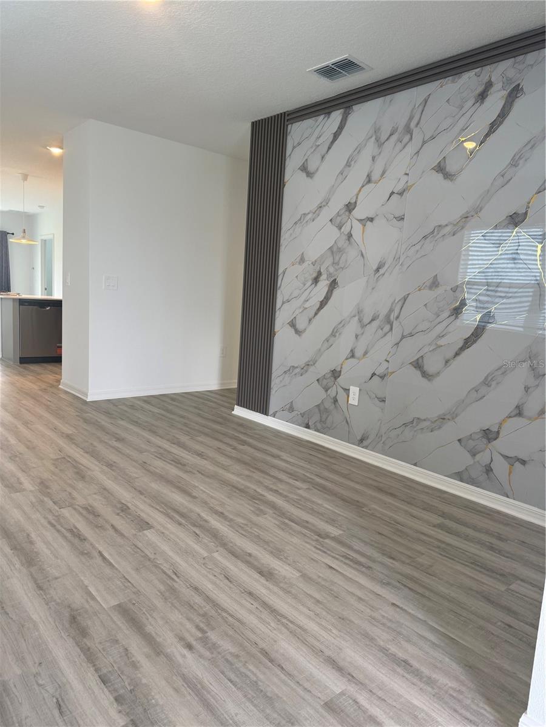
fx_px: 505
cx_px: 273
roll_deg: -4.2
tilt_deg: -7.4
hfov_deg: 56.8
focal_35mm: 24
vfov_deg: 71.6
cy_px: 364
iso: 125
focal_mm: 6.76
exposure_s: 1/120
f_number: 1.78
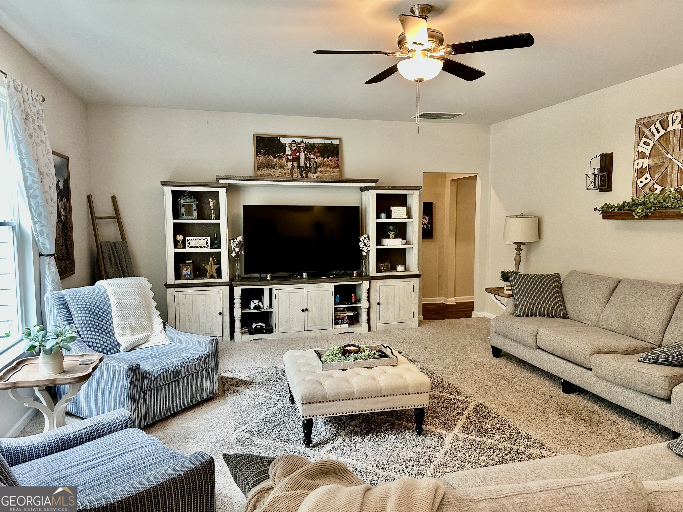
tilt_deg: -4.0
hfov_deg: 71.6
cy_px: 256
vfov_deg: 56.8
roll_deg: +0.3
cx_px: 342
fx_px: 474
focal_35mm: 24
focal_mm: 6.86
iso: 200
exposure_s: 1/60
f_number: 1.78
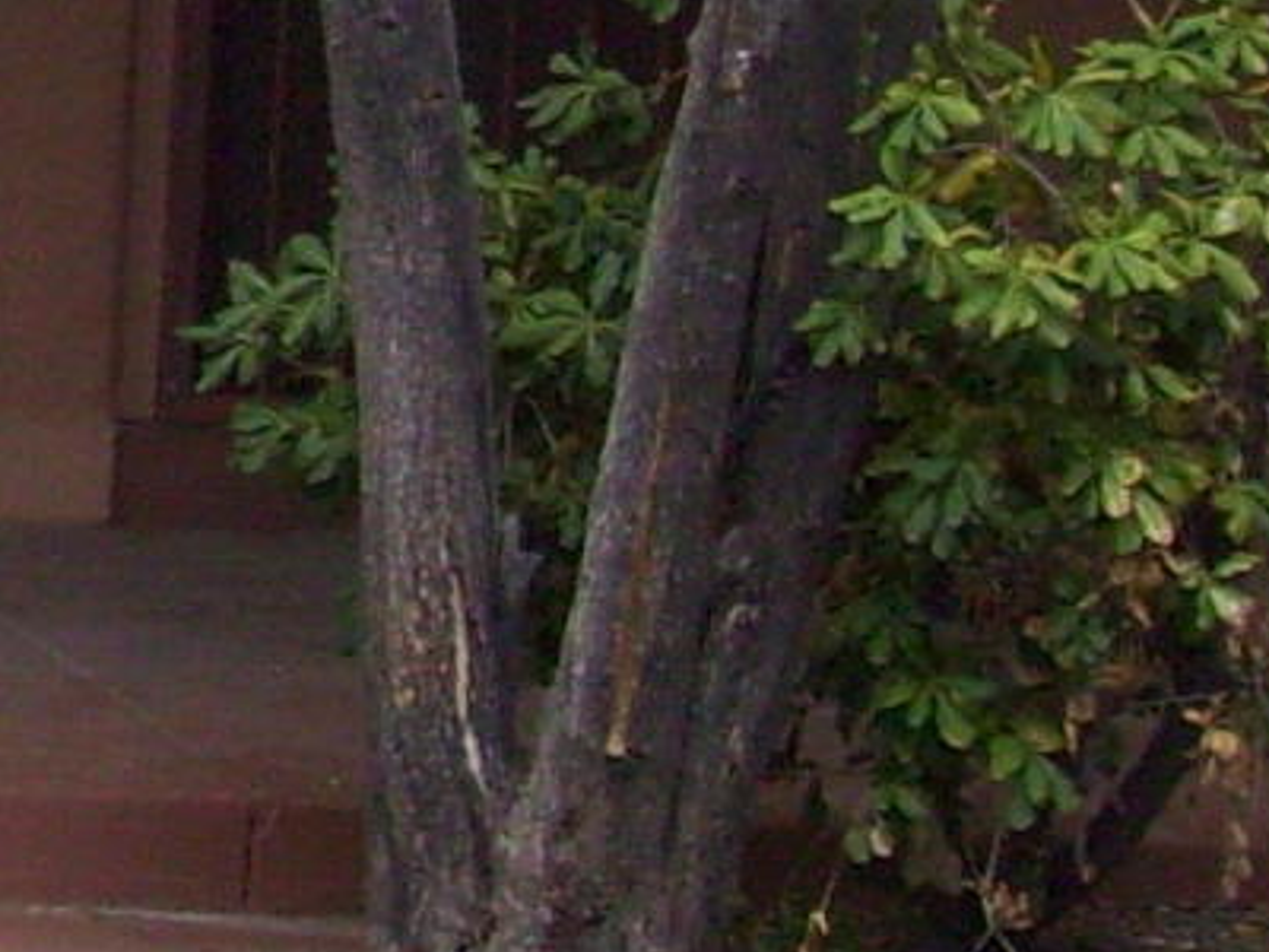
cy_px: -241
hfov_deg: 7.9
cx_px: -1082
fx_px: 8798
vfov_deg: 6.2
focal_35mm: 240
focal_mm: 5.7
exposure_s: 1/400
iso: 80
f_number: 2.9
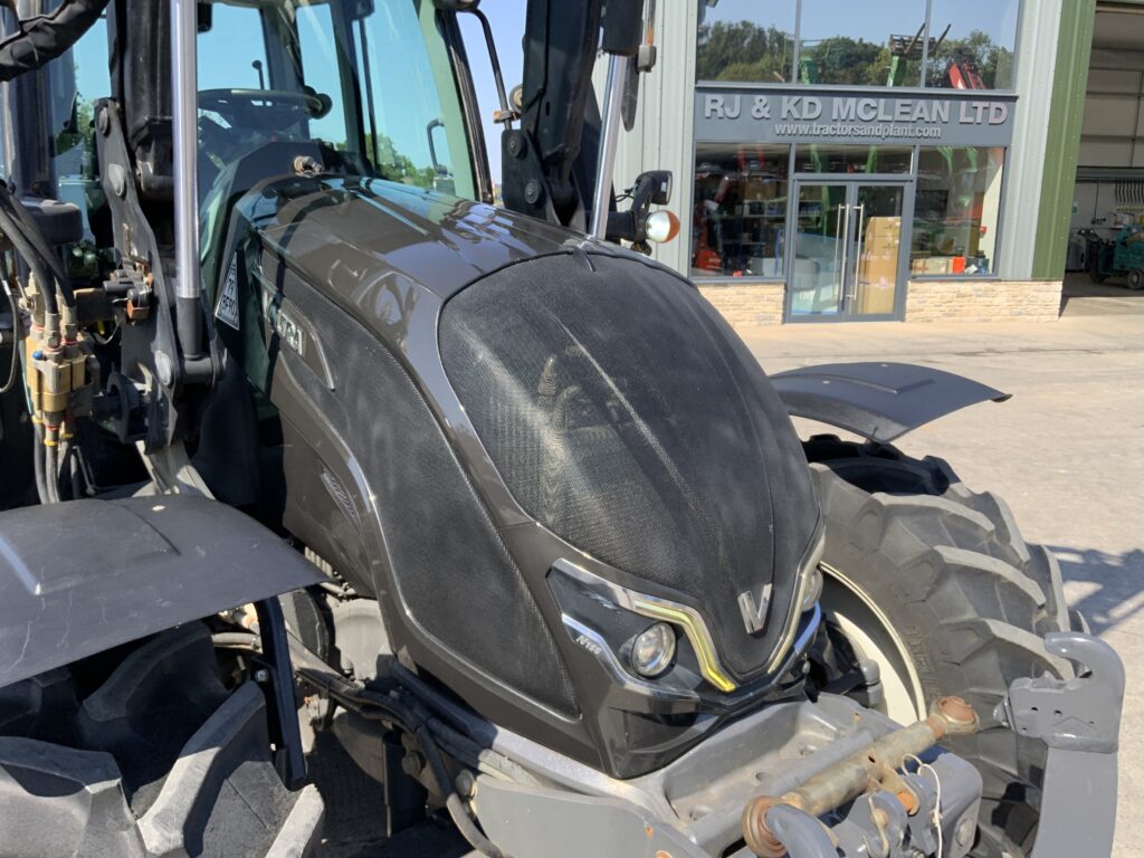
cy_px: 429
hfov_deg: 61.7
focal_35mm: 29
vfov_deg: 48.2
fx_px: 958
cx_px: 572
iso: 16
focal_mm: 3
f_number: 1.8
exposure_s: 1/580
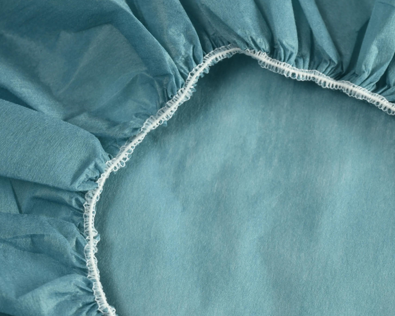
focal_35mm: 233
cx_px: 351
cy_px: 258
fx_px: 2724
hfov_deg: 8.3
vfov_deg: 6.6
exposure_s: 1/125
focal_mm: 120
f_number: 8
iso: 100
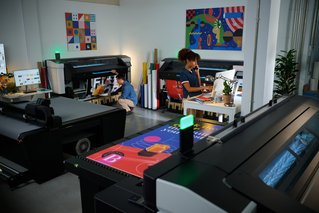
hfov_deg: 54.4
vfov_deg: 37.9
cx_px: 160
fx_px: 310
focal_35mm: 35
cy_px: 106
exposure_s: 1/125
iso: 800
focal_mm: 35
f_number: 2.8
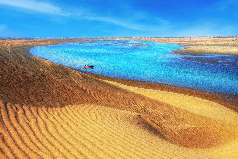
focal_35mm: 42
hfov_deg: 46.4
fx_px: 278
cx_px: 119
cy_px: 80
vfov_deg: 31.9
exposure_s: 1/4000
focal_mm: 27.7
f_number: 7.1
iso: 500
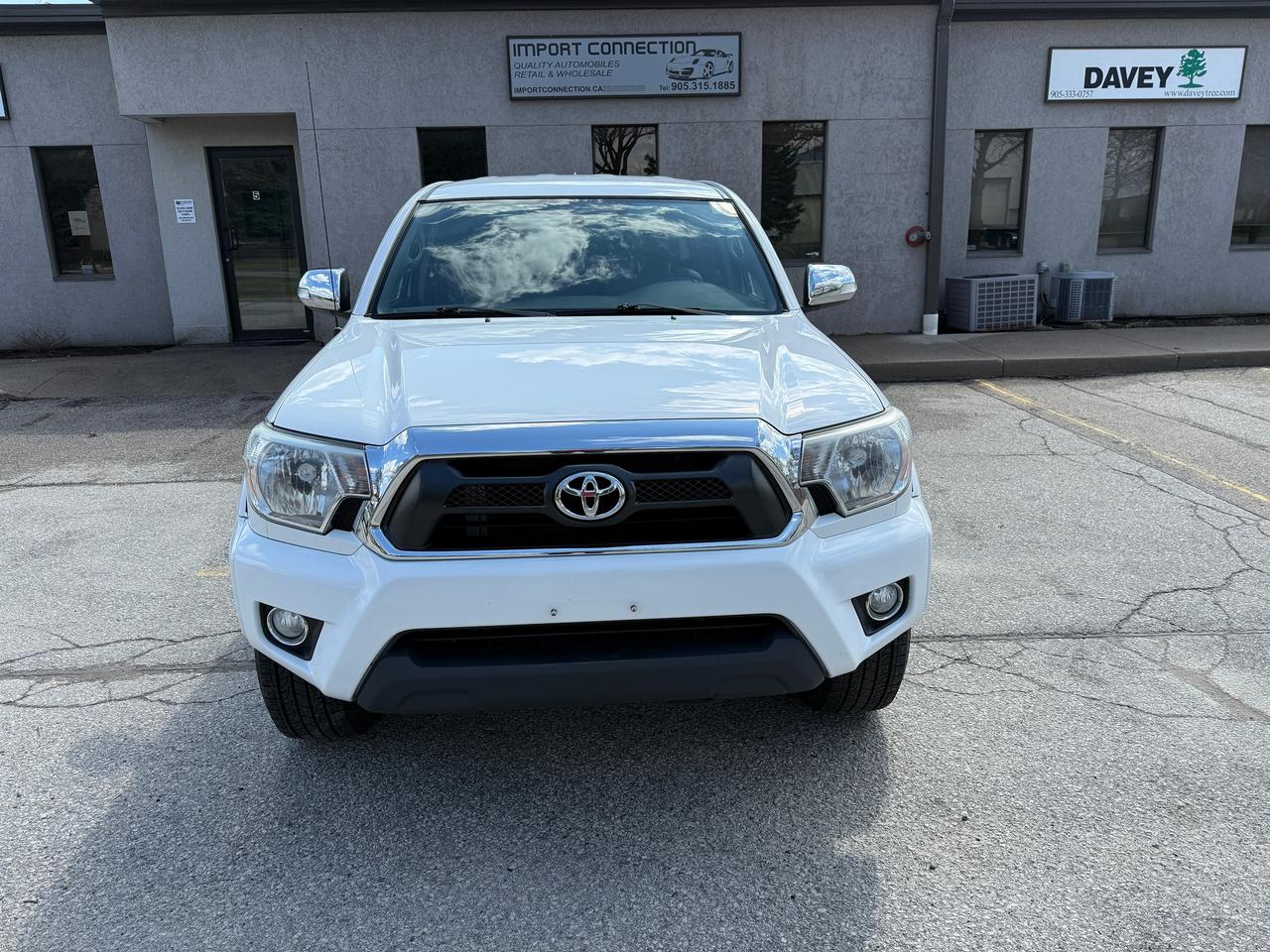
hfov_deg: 71.6
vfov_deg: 56.8
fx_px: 881
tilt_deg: -14.8
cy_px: 476
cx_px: 635
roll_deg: +0.9
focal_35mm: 24
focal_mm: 6.76
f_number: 1.78
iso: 80
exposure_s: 1/3279
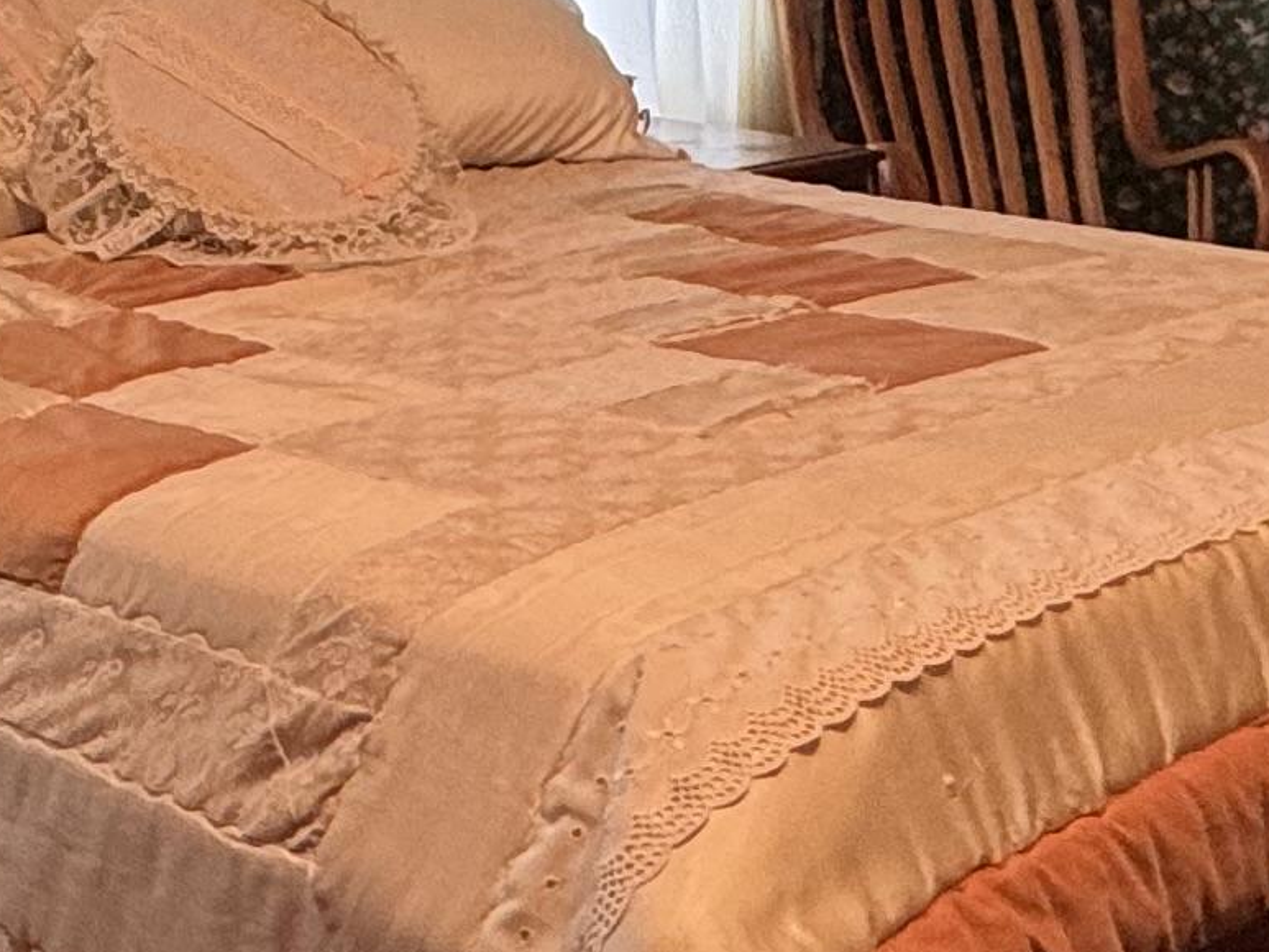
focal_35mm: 73
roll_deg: +0.8
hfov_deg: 25.8
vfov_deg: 19.2
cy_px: -126
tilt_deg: -2.9
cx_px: 108
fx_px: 2677
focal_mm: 2.22
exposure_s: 1/60
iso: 160
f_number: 2.2
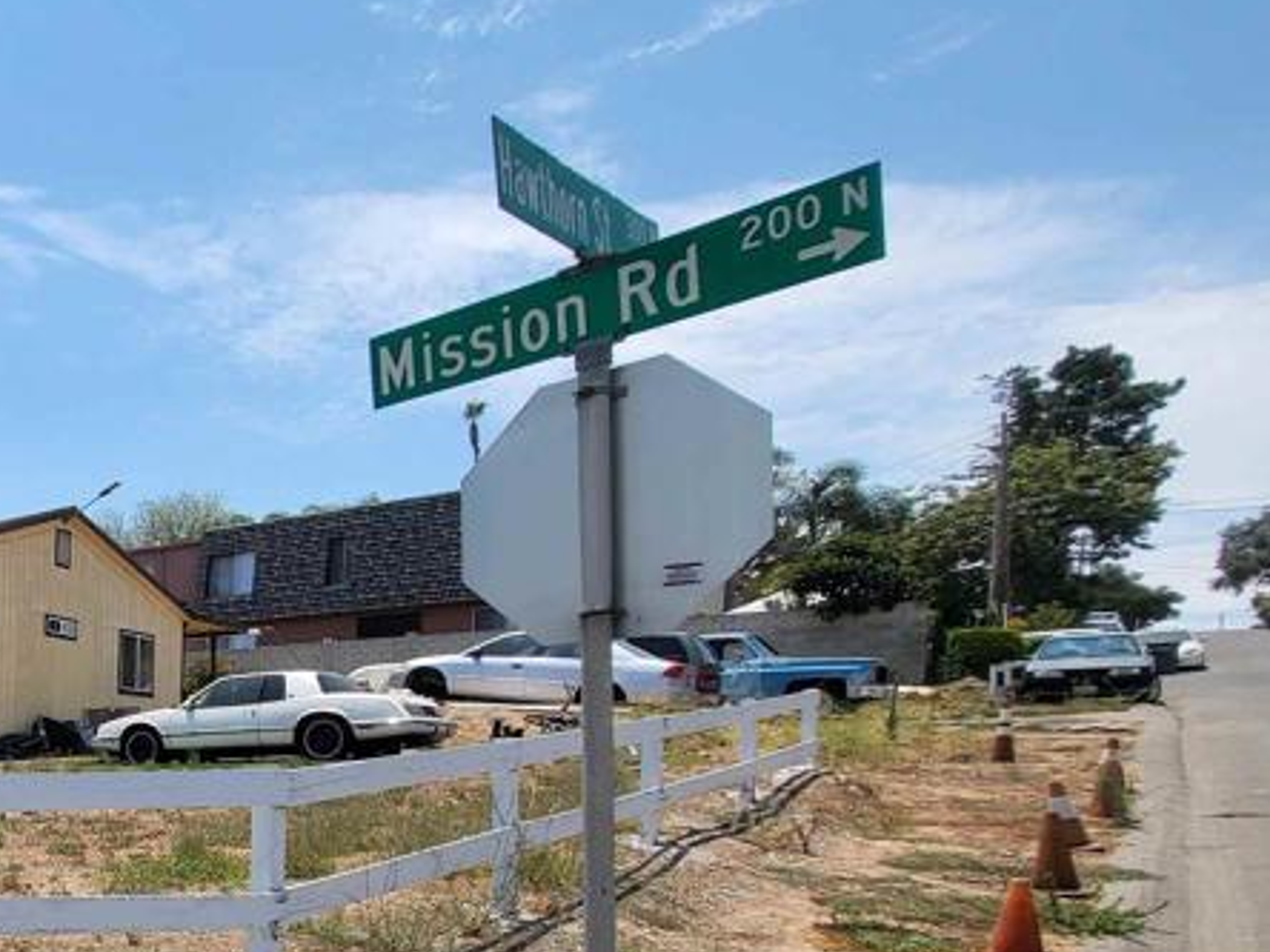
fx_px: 1101
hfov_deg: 43.4
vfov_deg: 43.7
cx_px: -183
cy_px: 809
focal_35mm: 30
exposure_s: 1/1529
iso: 32
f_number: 2.2
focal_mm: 1.74
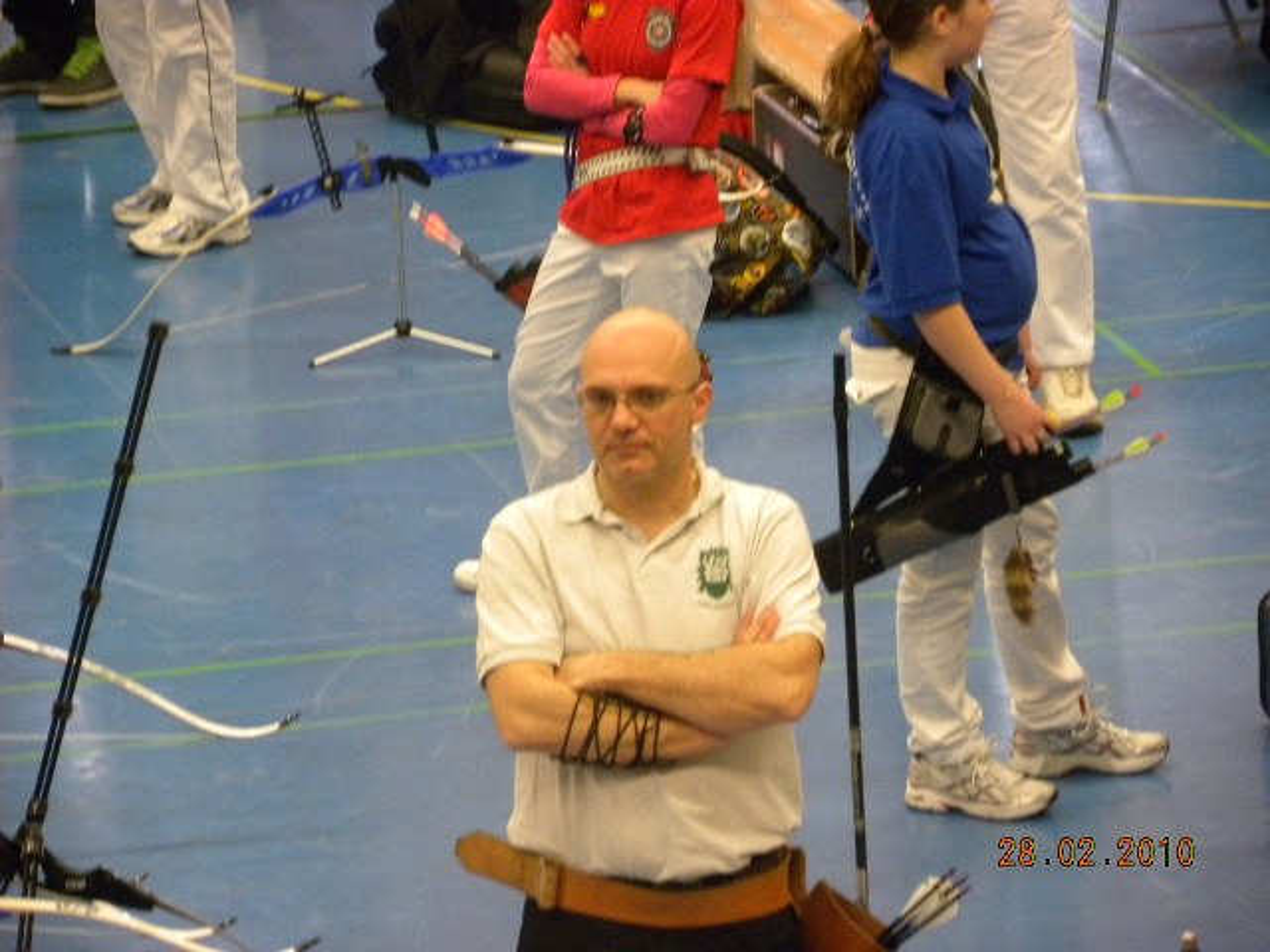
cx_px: 635
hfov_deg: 5.9
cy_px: 476
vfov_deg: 4.4
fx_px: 12364
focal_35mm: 337
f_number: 5
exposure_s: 1/18.6
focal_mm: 59.9
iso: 400
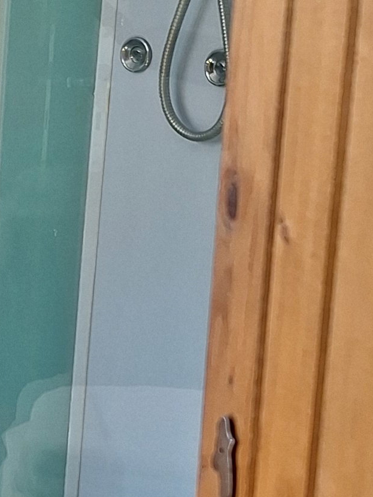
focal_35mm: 113
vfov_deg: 17.4
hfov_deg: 11.0
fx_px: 1623
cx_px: -534
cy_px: 225
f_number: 1.8
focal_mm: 5.54
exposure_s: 1/184
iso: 40
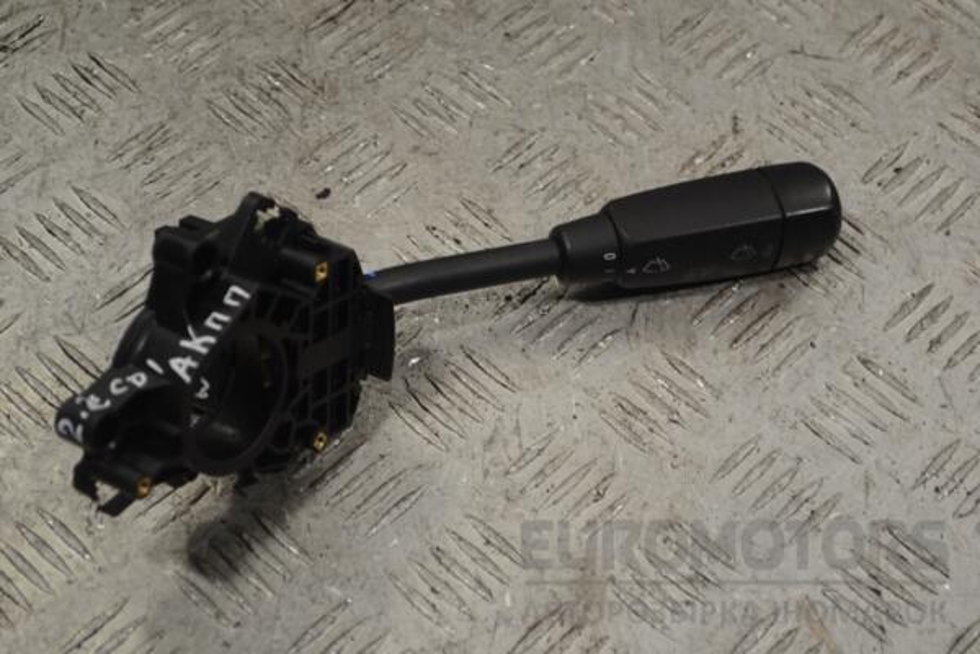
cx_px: 490
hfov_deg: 24.6
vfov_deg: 16.6
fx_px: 2246
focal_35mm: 82
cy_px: 327
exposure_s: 1/30
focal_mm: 55
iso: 125
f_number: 5.6
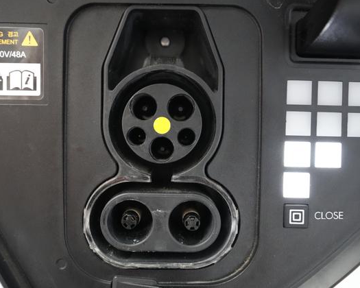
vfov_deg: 45.8
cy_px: 143
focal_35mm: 32
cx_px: 173
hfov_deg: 55.6
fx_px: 341
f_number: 4
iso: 10000
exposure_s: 1/160
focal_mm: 28
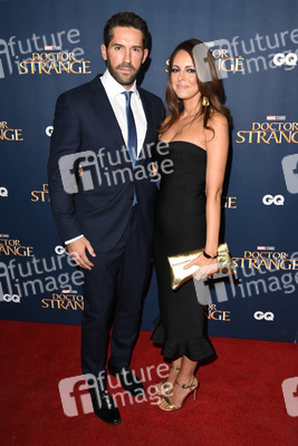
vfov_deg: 58.7
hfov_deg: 41.1
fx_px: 397
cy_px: 223
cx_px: 149
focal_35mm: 32
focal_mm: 32
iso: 640
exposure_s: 1/250
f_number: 5.6
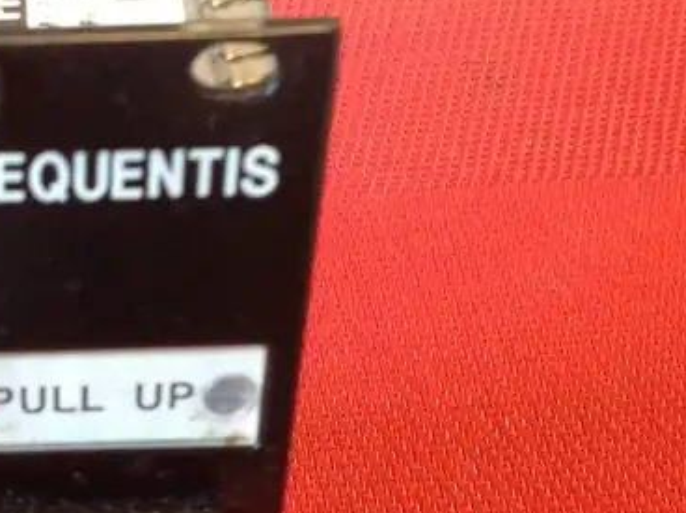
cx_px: -19
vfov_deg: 15.1
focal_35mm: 95
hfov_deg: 20.0
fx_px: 1880
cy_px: 595
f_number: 2.4
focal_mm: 4.28
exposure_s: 1/15
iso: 200
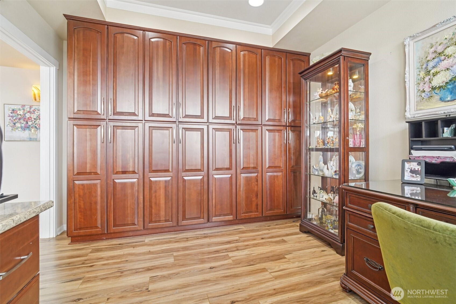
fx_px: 203
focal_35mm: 16
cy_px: 152
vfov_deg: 73.7
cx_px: 228
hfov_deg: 96.7
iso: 1600
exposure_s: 1/40
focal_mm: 16
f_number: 8
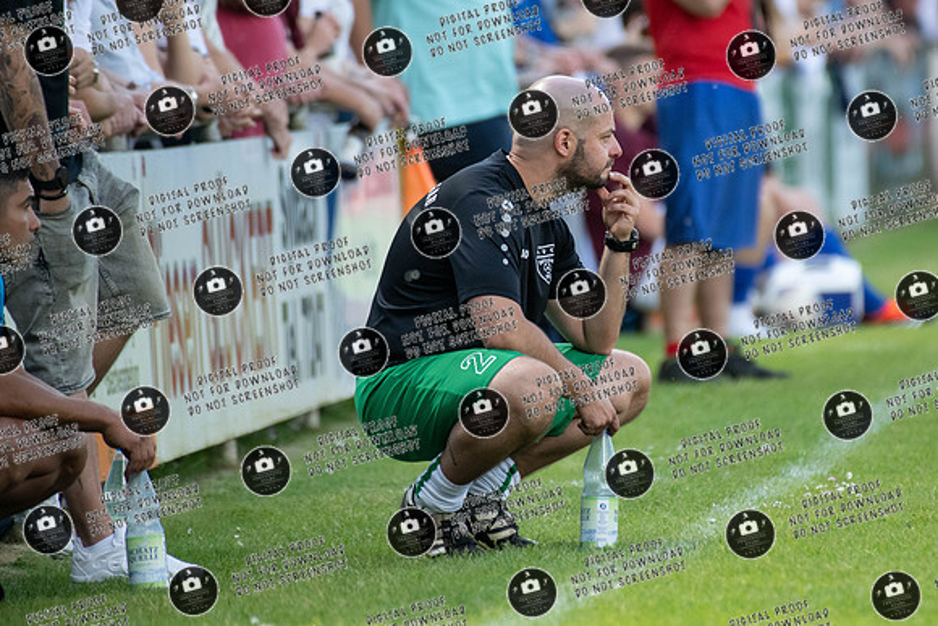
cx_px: 646
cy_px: 229
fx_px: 17952
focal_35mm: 689
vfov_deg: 2.0
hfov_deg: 3.0
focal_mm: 500
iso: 2000
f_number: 5.6
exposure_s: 1/1600
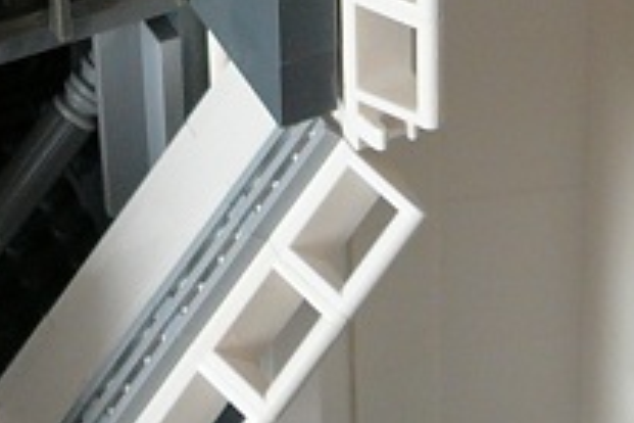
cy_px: -530
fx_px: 2483
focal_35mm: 141
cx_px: 484
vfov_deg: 8.9
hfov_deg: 14.5
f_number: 2.8
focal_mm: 5.2
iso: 100
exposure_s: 1/50
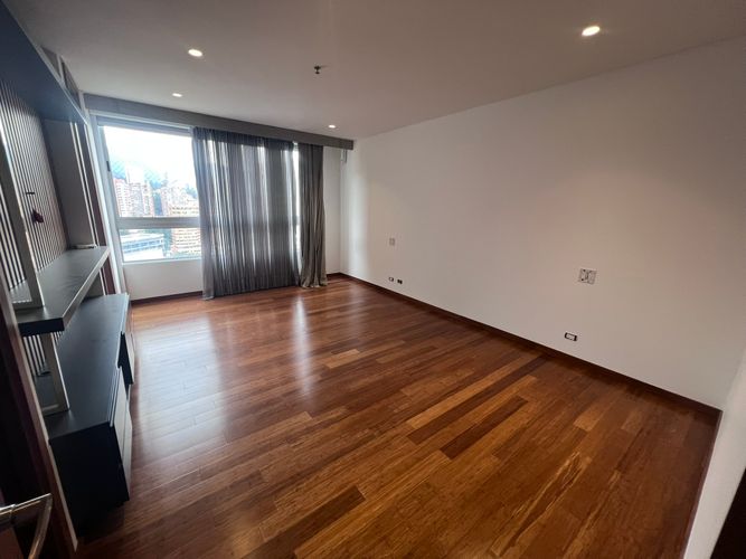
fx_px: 280
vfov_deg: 89.9
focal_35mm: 13
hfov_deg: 106.2
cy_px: 280
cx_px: 373
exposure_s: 1/60
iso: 125
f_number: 1.8
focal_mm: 1.57
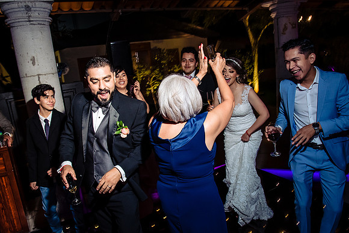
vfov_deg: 45.9
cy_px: 121
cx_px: 175
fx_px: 275
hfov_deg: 64.9
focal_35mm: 28
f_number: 7.1
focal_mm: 24
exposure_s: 1/40
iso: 2000
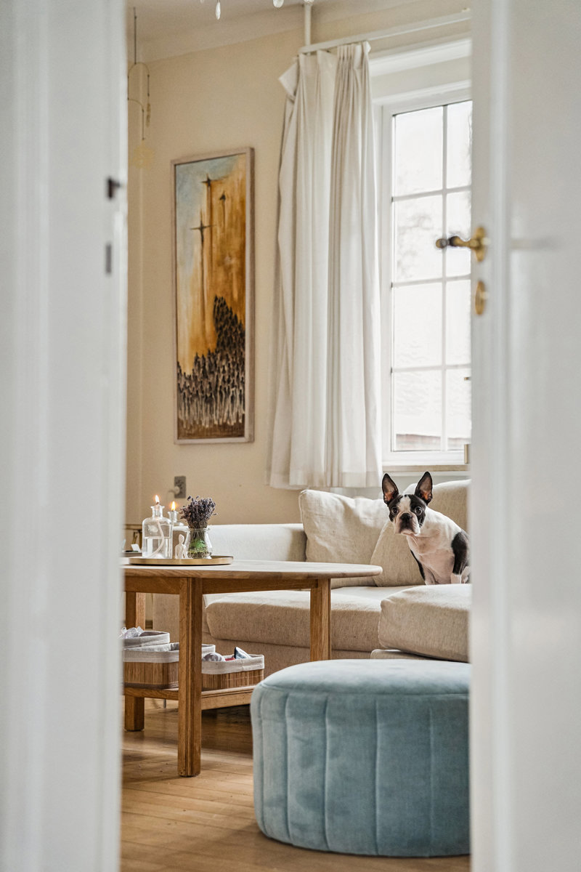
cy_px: 436
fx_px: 1694
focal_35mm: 70
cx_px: 290
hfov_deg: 19.5
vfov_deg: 28.8
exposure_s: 1/160
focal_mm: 70
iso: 3200
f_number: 4
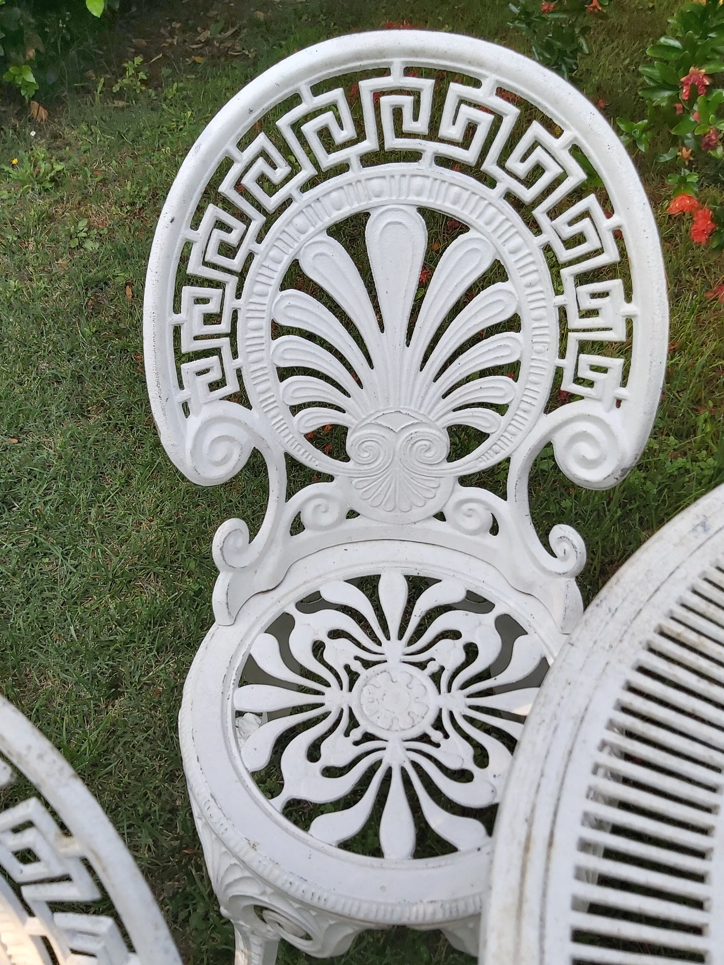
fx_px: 892
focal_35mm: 32
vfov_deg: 56.7
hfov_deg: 43.9
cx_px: 284
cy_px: 537
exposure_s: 1/696
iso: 64
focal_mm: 3.92
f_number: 1.7
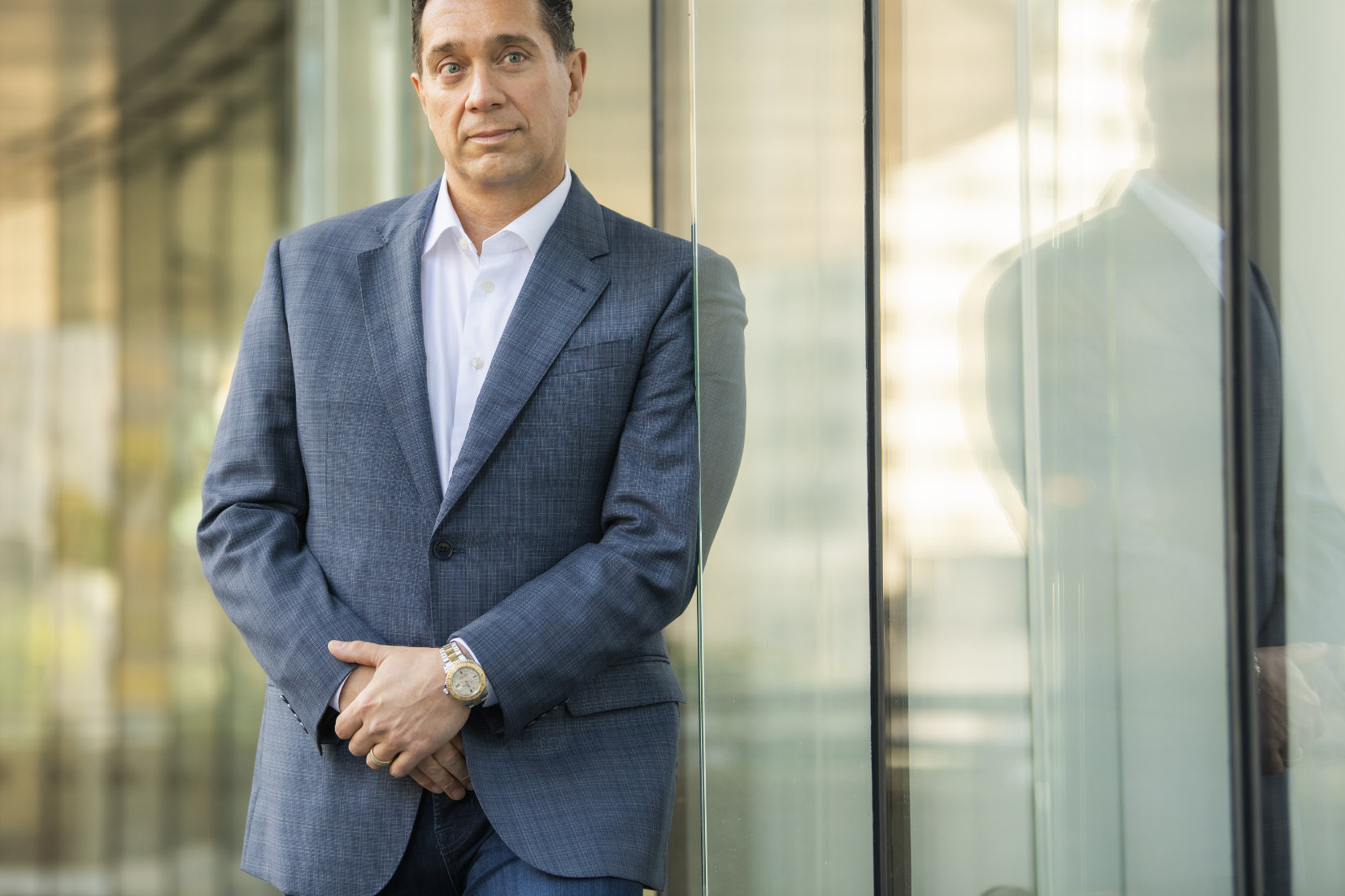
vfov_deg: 10.3
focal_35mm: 133
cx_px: 573
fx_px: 4968
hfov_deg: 15.4
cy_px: 361
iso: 320
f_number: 2.8
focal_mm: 110
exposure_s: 1/320
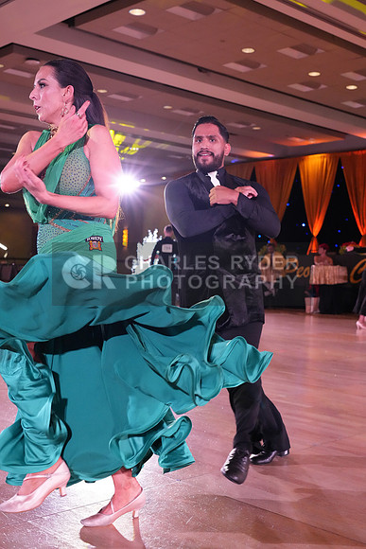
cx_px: 183
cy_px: 274
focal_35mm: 43
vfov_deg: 45.4
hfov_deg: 31.2
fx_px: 655
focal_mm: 43
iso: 6400
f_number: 5
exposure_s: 1/400
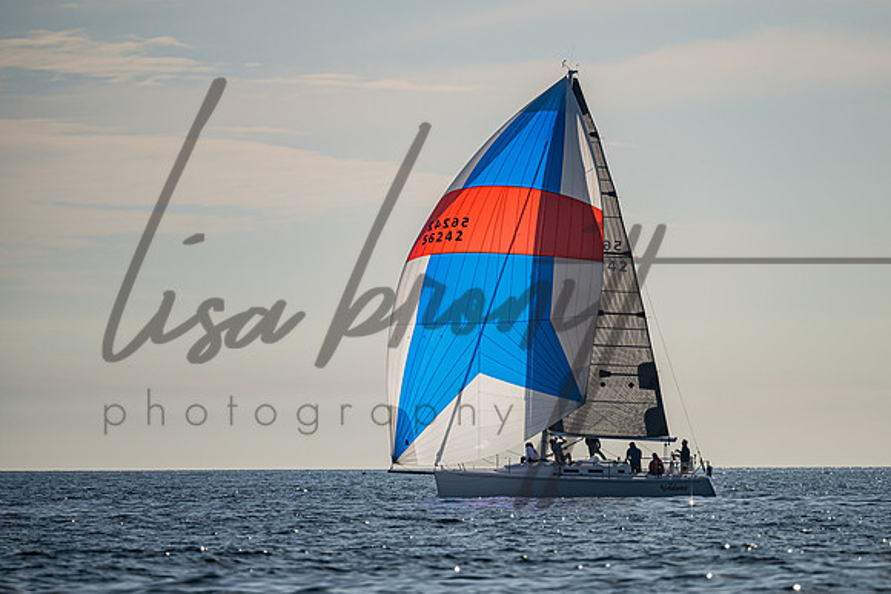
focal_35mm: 411
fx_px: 10186
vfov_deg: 3.3
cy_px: 233
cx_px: 544
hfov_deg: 5.0
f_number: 5.3
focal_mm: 310
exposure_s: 1/8000
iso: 400
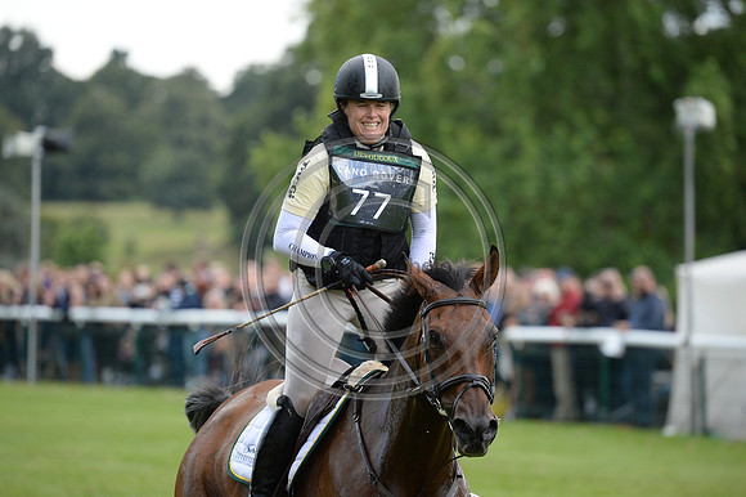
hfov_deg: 5.9
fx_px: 7248
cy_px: 248
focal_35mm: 350
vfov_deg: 3.9
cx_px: 373
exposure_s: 1/800
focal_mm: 350
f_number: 5.6
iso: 1000
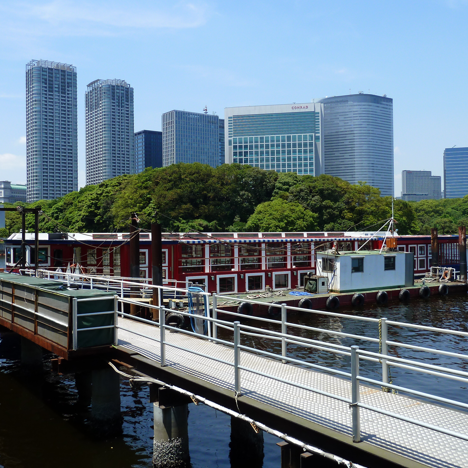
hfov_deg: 46.0
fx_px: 551
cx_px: 231
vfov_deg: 46.0
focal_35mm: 36
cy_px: 237
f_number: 4
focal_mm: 5
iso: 80
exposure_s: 1/500
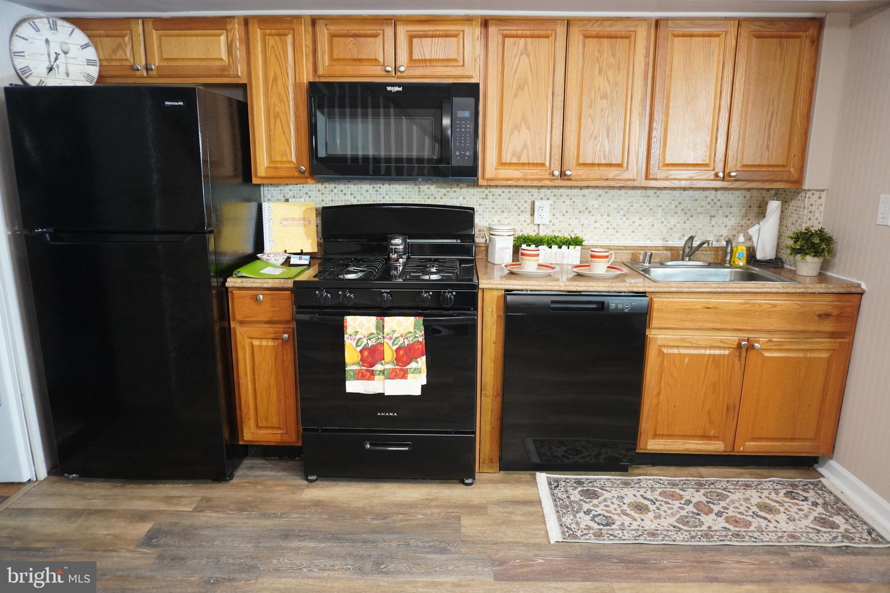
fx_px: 593
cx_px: 445
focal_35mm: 24
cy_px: 296
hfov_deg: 73.7
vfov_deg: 53.1
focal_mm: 16
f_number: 4
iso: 1600
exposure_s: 1/160
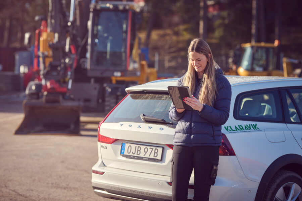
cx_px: 151
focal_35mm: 105
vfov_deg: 13.0
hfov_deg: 19.5
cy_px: 100
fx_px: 881
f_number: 2.8
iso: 250
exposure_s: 1/2500
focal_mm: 105
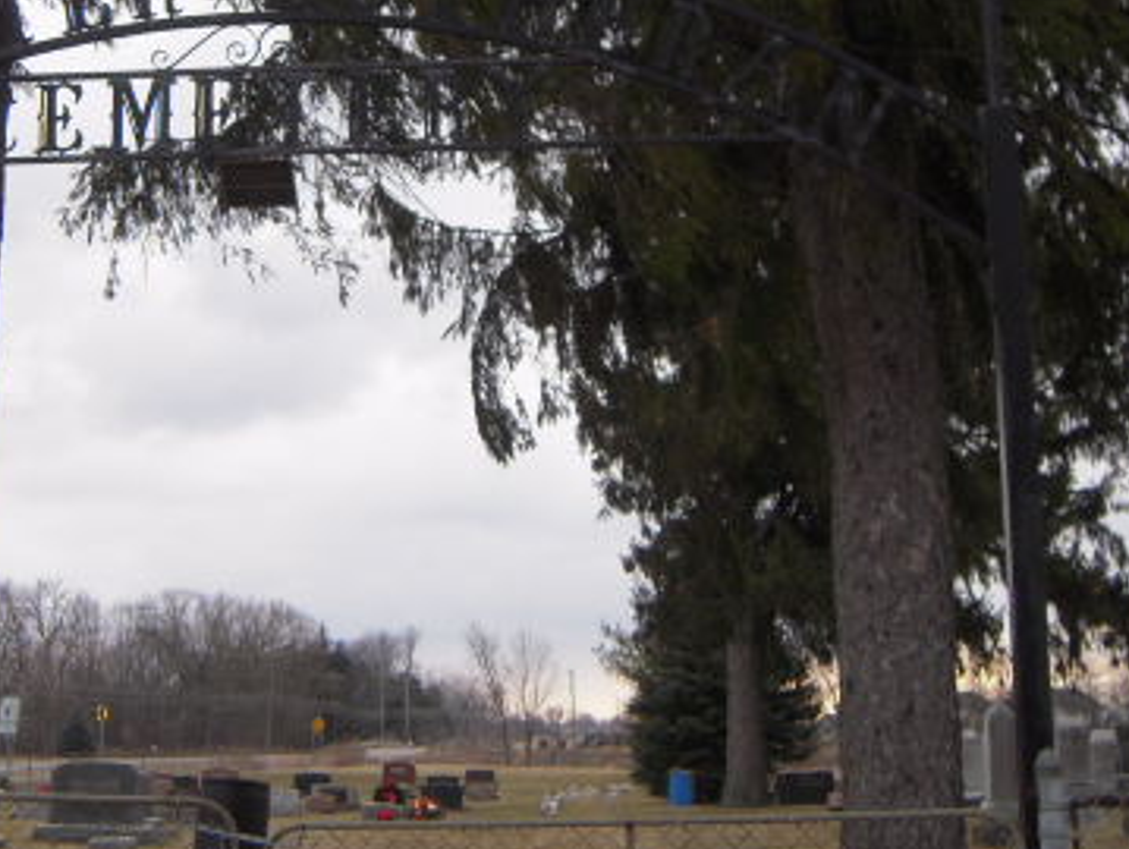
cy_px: 267
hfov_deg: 26.4
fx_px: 2383
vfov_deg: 20.1
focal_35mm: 73
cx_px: 314
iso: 125
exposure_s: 1/250
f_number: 3.2
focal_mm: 7.3
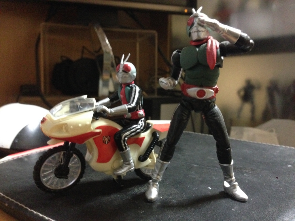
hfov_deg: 55.4
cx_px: 148
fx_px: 281
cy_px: 110
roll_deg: +0.2
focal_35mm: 33
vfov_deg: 42.9
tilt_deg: -6.2
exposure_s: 1/15
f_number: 2.4
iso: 640
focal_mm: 4.12
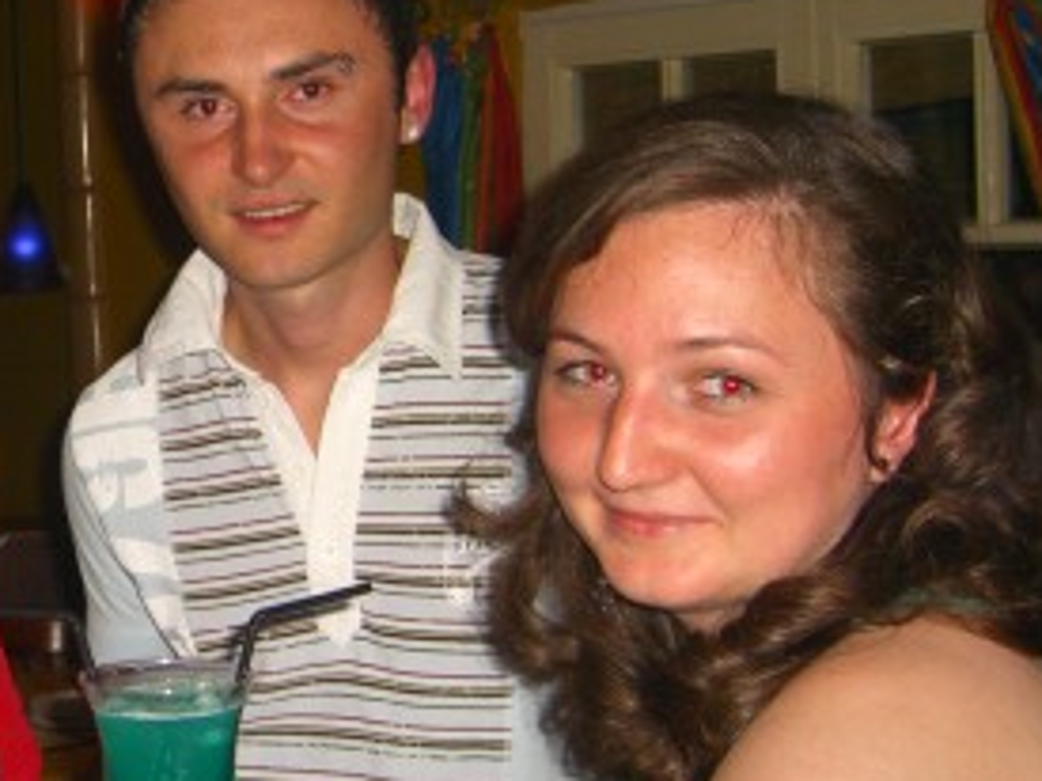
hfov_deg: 22.7
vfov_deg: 17.8
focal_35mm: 83
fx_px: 2497
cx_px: 11
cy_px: 409
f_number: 2.8
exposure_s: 1/60
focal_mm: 7.9
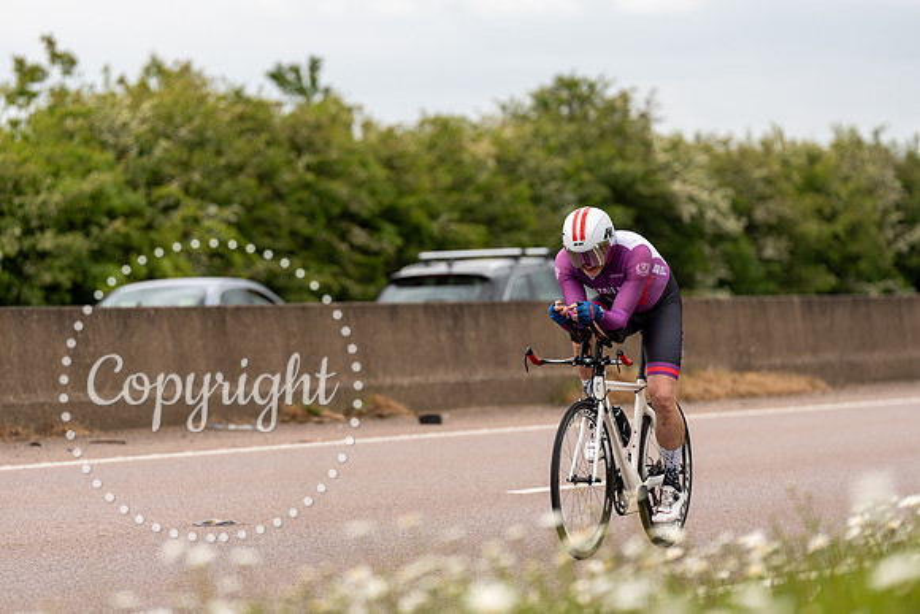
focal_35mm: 200
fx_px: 5112
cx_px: 460
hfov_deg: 10.3
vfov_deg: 6.9
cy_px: 307
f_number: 3.5
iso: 250
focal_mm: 200
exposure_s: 1/1000
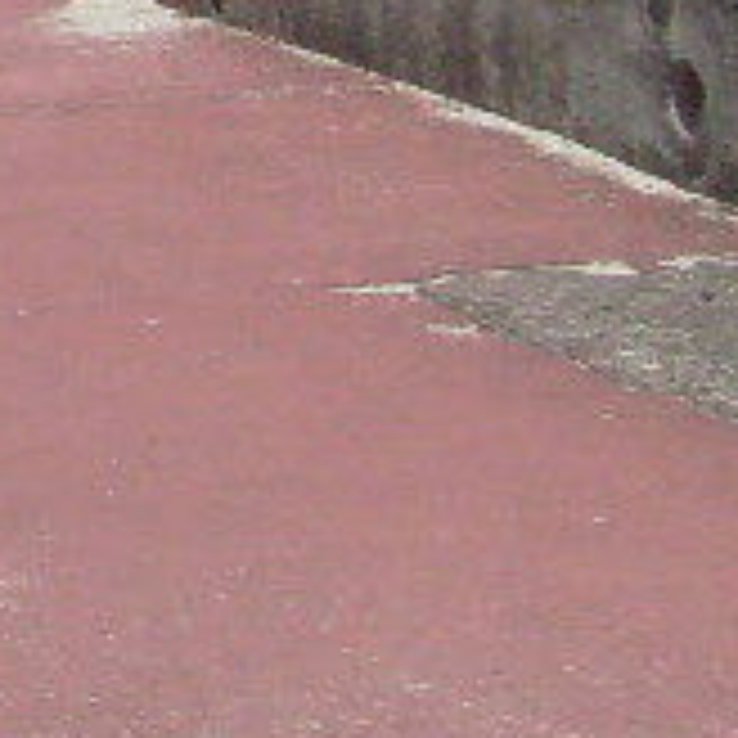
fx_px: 4655
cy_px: -693
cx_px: -990
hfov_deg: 8.4
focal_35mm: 193
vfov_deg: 8.6
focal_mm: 5.8
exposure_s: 1/750
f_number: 7.1
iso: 80
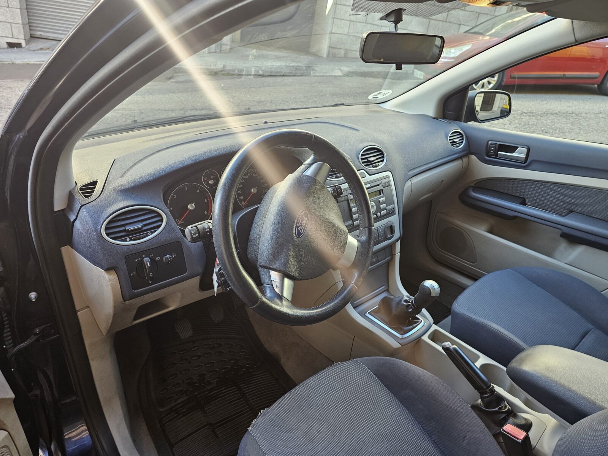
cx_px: 304
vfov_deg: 58.9
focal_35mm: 23
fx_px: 404
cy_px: 228
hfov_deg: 73.9
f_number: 1.7
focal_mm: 6.3
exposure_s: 1/100
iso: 100
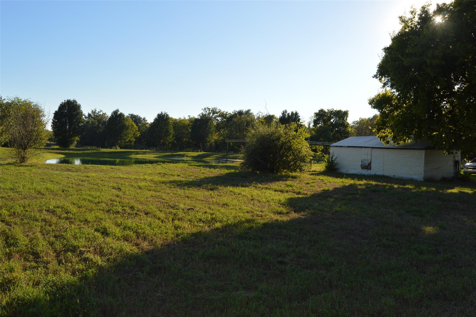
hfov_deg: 67.4
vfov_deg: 47.8
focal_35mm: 27
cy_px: 158
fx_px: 357
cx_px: 238
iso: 100
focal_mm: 18
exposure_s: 1/200
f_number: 9
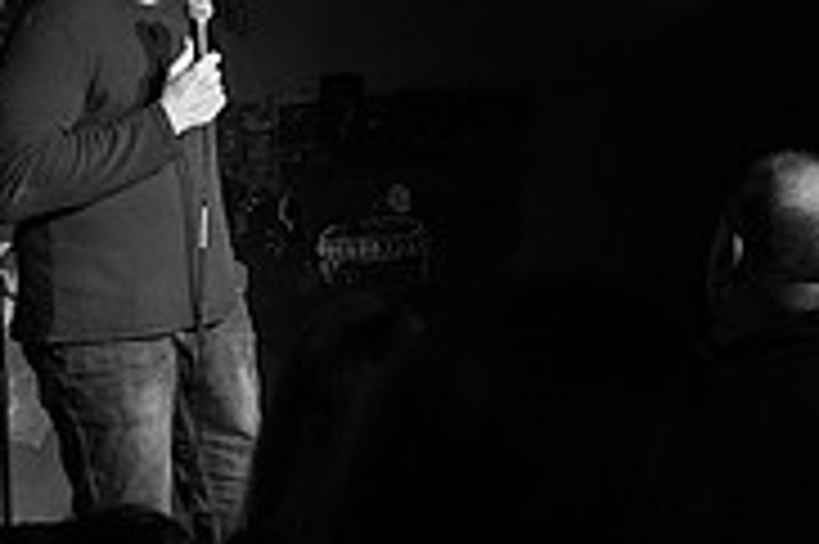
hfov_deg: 21.5
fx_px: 2068
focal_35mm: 91
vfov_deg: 14.5
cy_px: -114
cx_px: 841
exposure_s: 1/400
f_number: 3.5
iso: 2000
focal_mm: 24
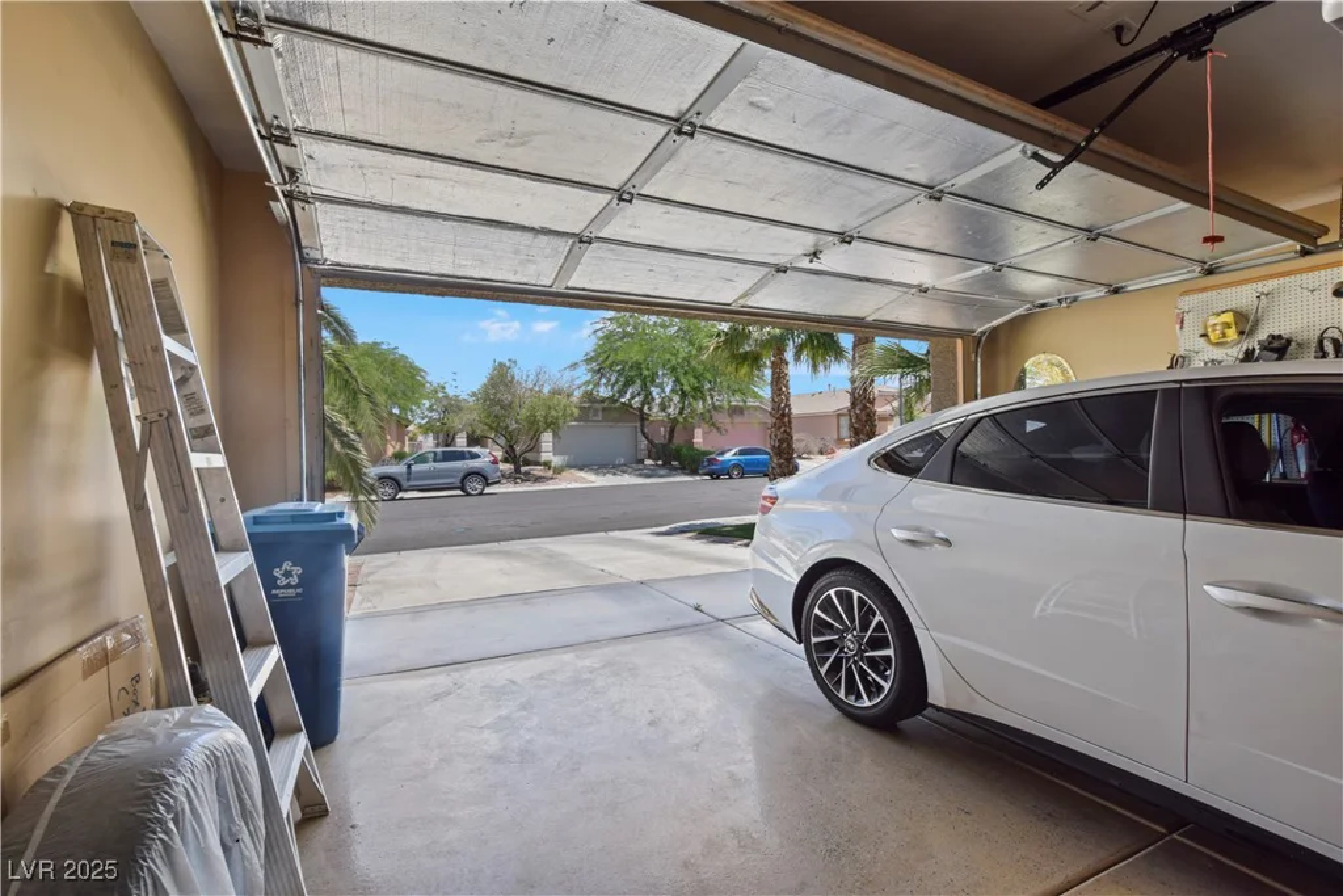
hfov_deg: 100.4
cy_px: 448
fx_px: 560
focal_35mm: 15
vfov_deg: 77.3
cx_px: 672
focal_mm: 10
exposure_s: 1/60
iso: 400
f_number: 8
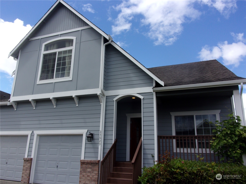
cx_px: 123
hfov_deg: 63.4
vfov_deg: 49.7
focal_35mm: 28
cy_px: 92
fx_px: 199
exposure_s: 1/90
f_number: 10.8
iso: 80
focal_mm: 5.1
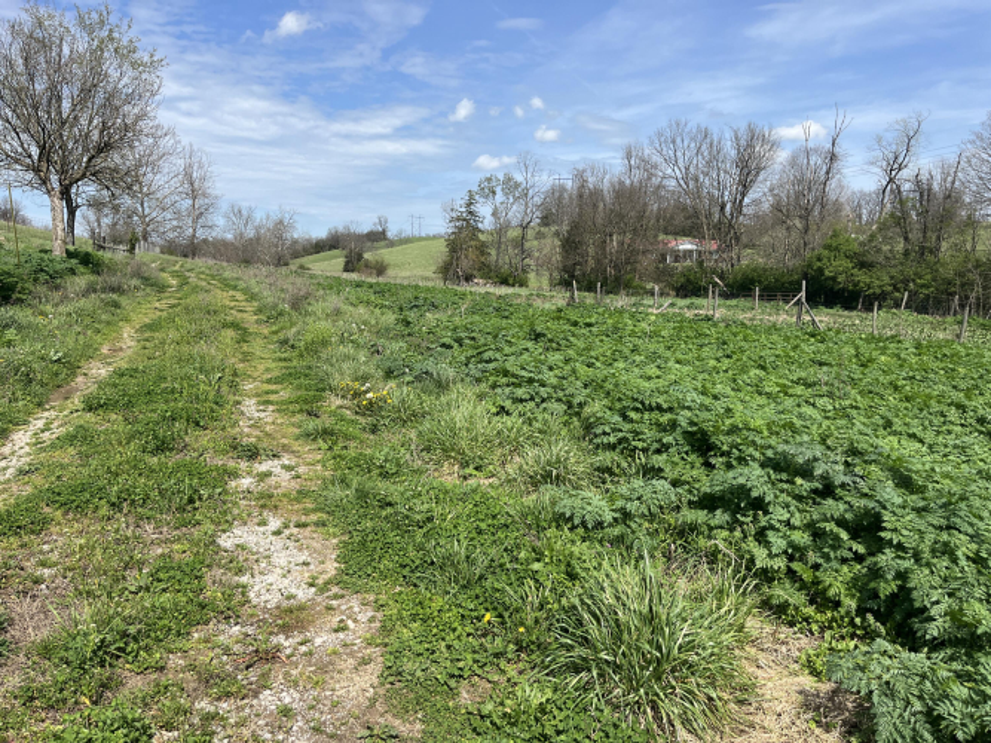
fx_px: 744
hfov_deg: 67.3
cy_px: 372
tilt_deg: -3.1
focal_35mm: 26
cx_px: 496
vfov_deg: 53.0
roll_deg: -1.9
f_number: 1.6
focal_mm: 5.1
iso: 50
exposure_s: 1/3623
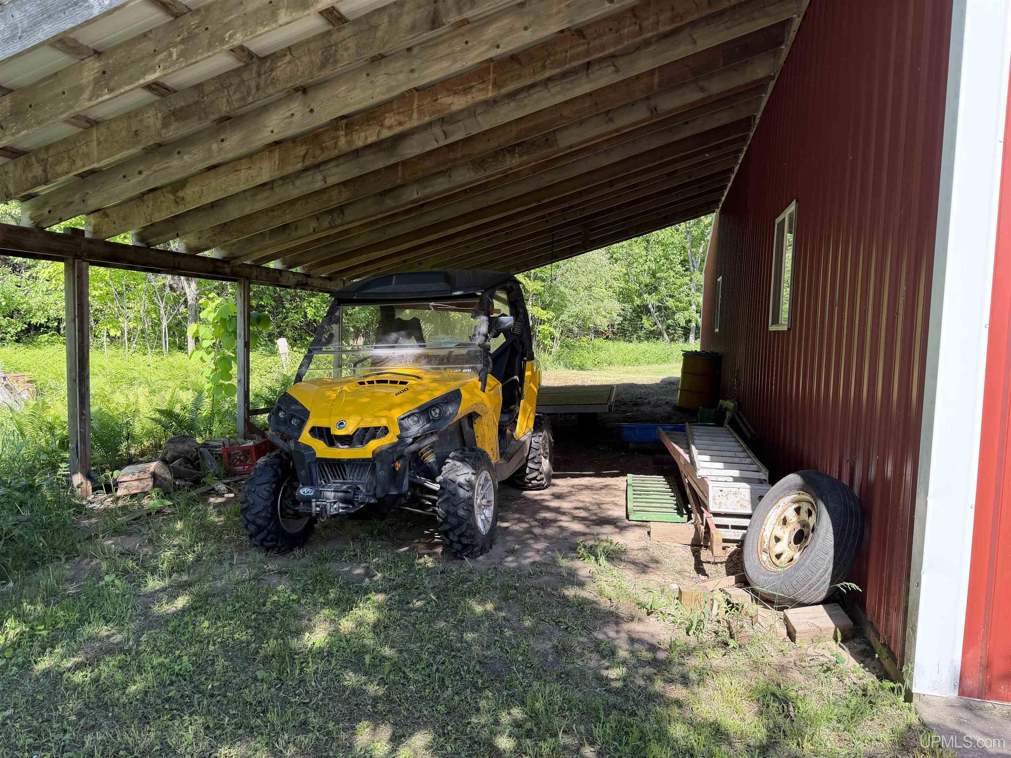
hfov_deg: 71.6
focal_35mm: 24
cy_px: 379
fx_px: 701
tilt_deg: -4.0
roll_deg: -1.3
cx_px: 506
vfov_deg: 56.8
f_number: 1.78
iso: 100
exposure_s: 1/602
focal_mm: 6.76
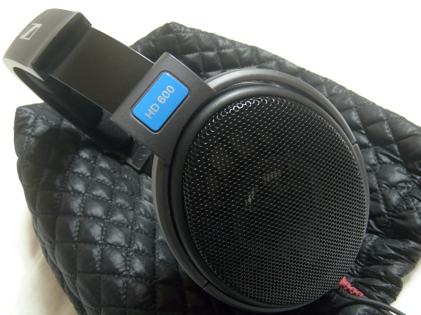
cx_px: 210
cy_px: 158
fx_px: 341
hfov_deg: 63.4
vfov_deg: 49.7
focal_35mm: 28
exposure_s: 1/3.2
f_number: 3.2
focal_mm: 4.6
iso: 100
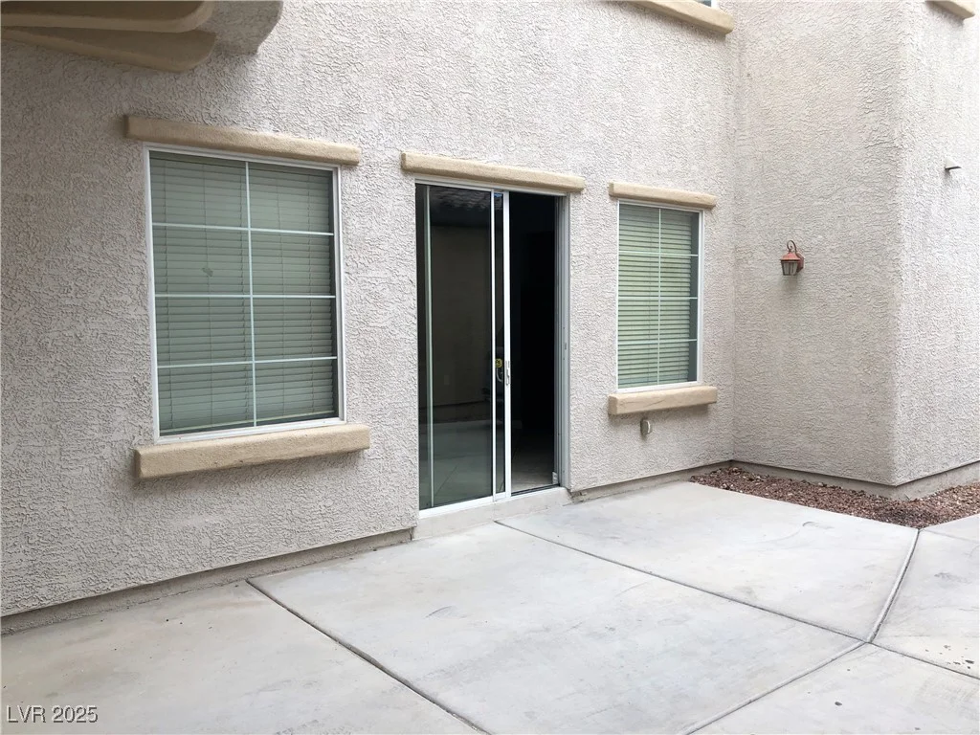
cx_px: 490
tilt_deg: -3.9
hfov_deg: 63.4
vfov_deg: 49.7
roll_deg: +1.0
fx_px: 793
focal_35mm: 28
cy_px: 368
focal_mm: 4
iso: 20
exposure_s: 1/262
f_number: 1.8
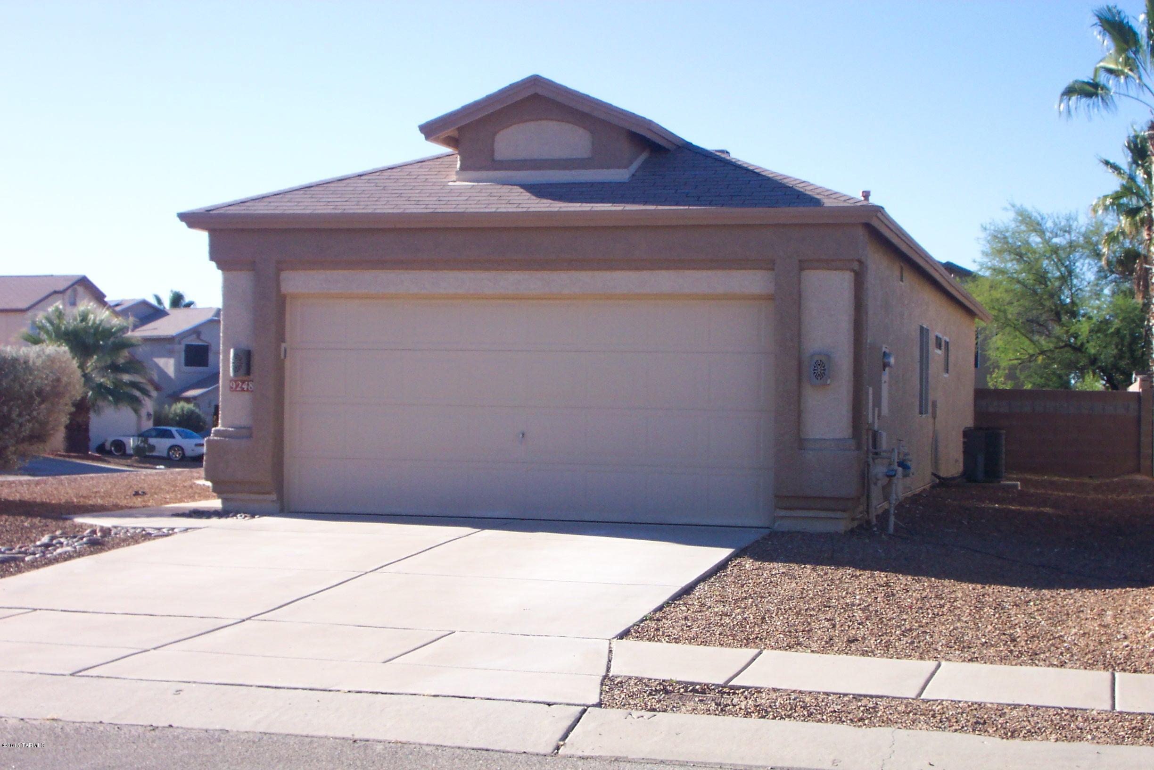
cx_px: 577
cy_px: 385
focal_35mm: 61
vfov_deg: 22.3
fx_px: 1955
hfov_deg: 32.9
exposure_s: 1/60
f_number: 11
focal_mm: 12.6
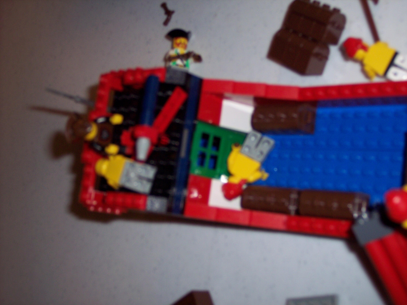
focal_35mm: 52
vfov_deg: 28.0
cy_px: 152
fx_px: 611
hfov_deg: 36.8
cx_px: 204
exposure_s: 1/60
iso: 100
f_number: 3.4
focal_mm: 10.7
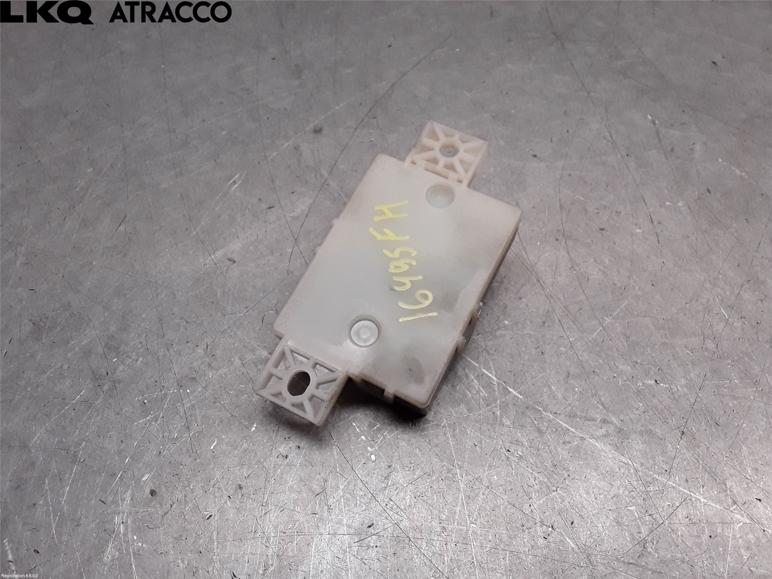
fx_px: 624
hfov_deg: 63.4
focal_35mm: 28
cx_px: 386
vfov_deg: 49.7
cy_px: 290
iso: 100
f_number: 1.9
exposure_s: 1/217
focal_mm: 2.91
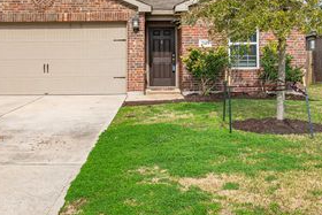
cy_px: 66
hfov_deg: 47.3
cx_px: 147
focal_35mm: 41
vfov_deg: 32.3
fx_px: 367
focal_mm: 23
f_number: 10
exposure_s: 1/400
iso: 100
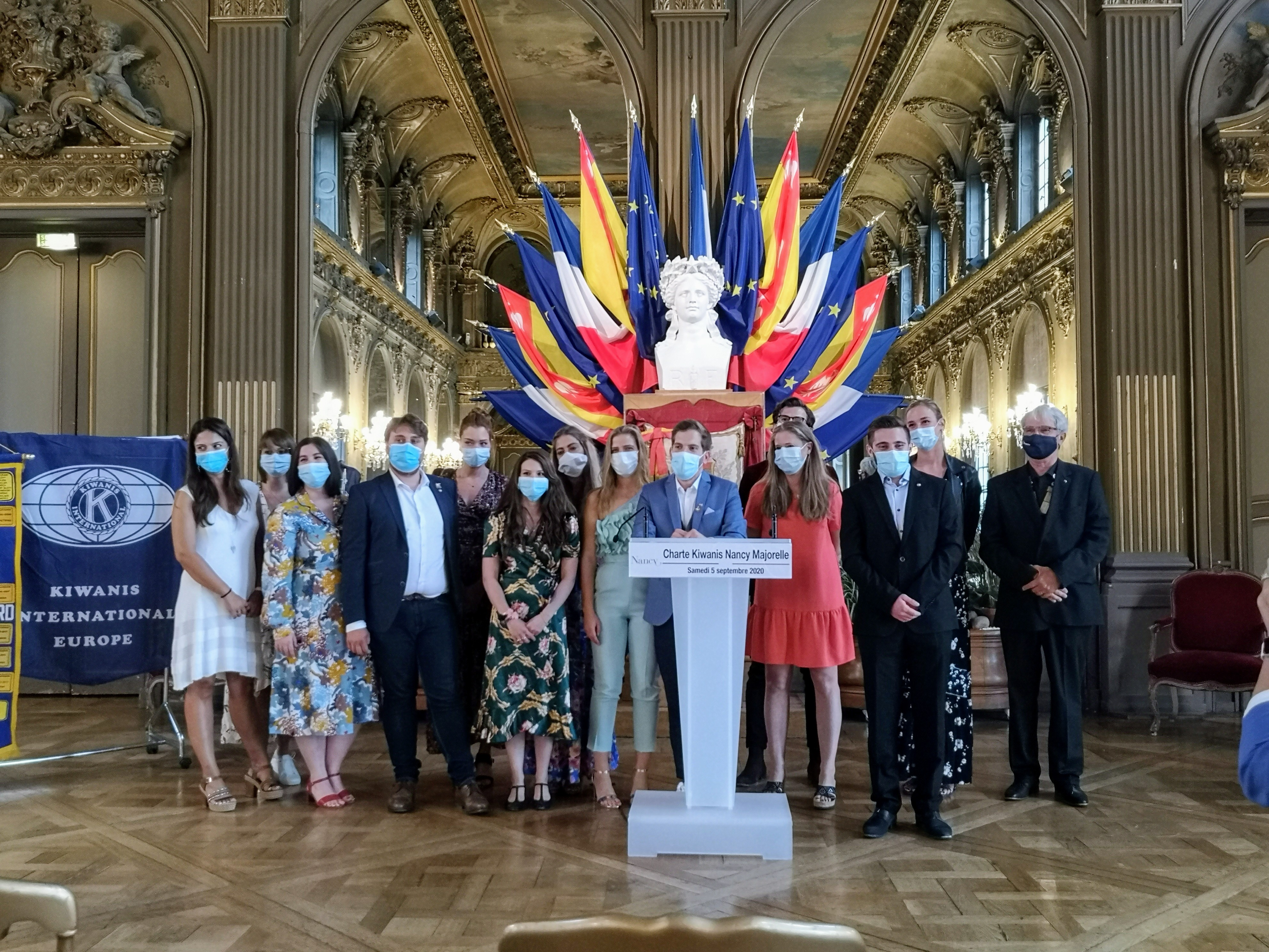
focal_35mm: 33
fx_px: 1210
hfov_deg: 55.4
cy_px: 476
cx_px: 634
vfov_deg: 42.9
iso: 250
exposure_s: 1/33.3
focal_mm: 3.95
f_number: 1.8
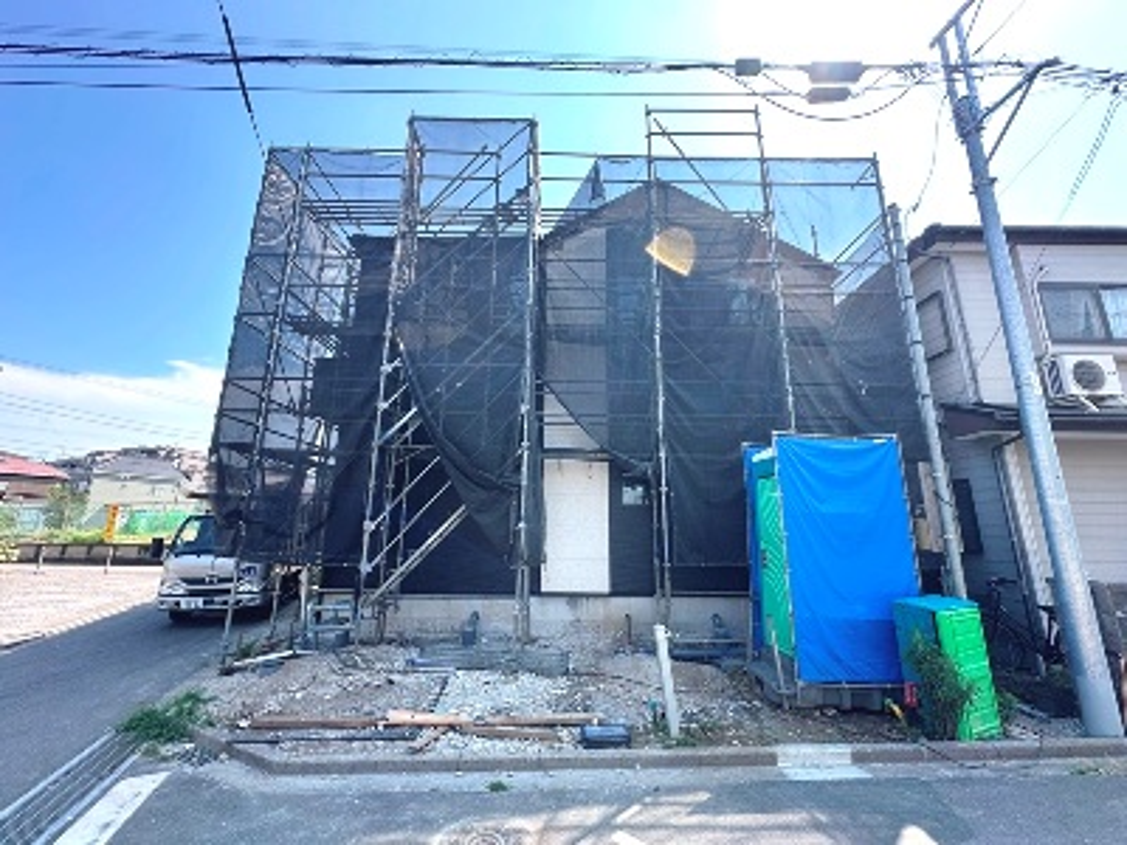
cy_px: 422
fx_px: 456
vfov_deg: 85.7
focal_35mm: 14
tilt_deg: +12.7
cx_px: 564
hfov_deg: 102.1
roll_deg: -0.8
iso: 40
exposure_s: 1/421
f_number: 2.2
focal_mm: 2.22
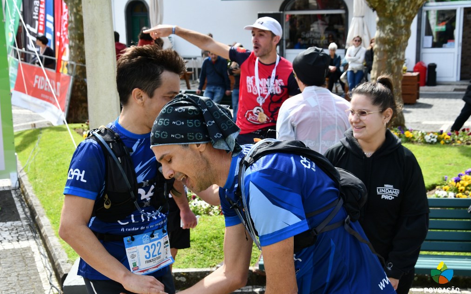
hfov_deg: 33.0
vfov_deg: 21.0
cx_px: 238
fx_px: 796
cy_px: 150
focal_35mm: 62
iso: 200
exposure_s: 1/250
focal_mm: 40
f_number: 8
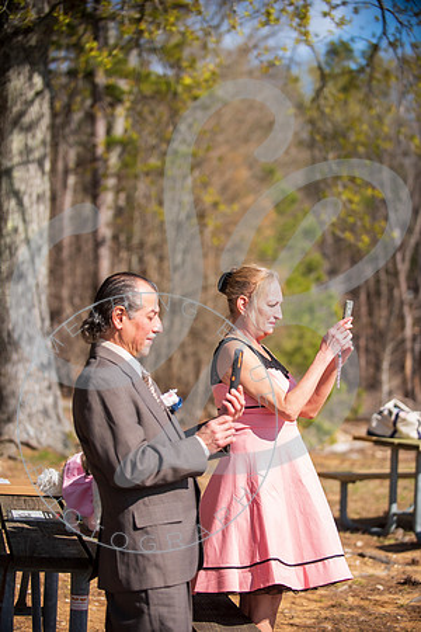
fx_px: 1403
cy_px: 316
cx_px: 210
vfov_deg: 25.4
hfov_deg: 17.1
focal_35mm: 80
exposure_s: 1/1000
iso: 100
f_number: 2.8
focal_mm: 80
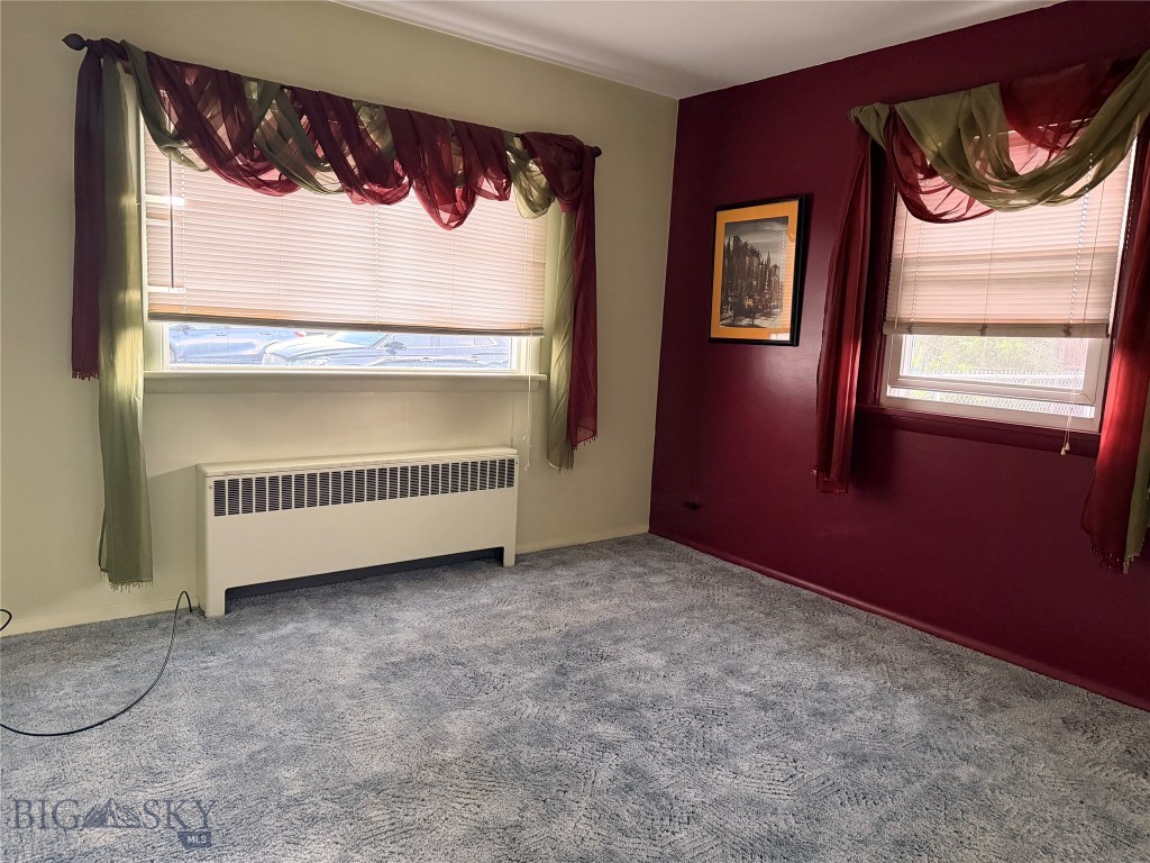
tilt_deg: -7.9
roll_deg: -2.8
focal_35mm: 24
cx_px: 575
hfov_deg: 71.6
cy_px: 432
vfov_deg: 56.8
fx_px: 797
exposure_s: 1/60
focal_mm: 6.76
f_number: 1.78
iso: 800
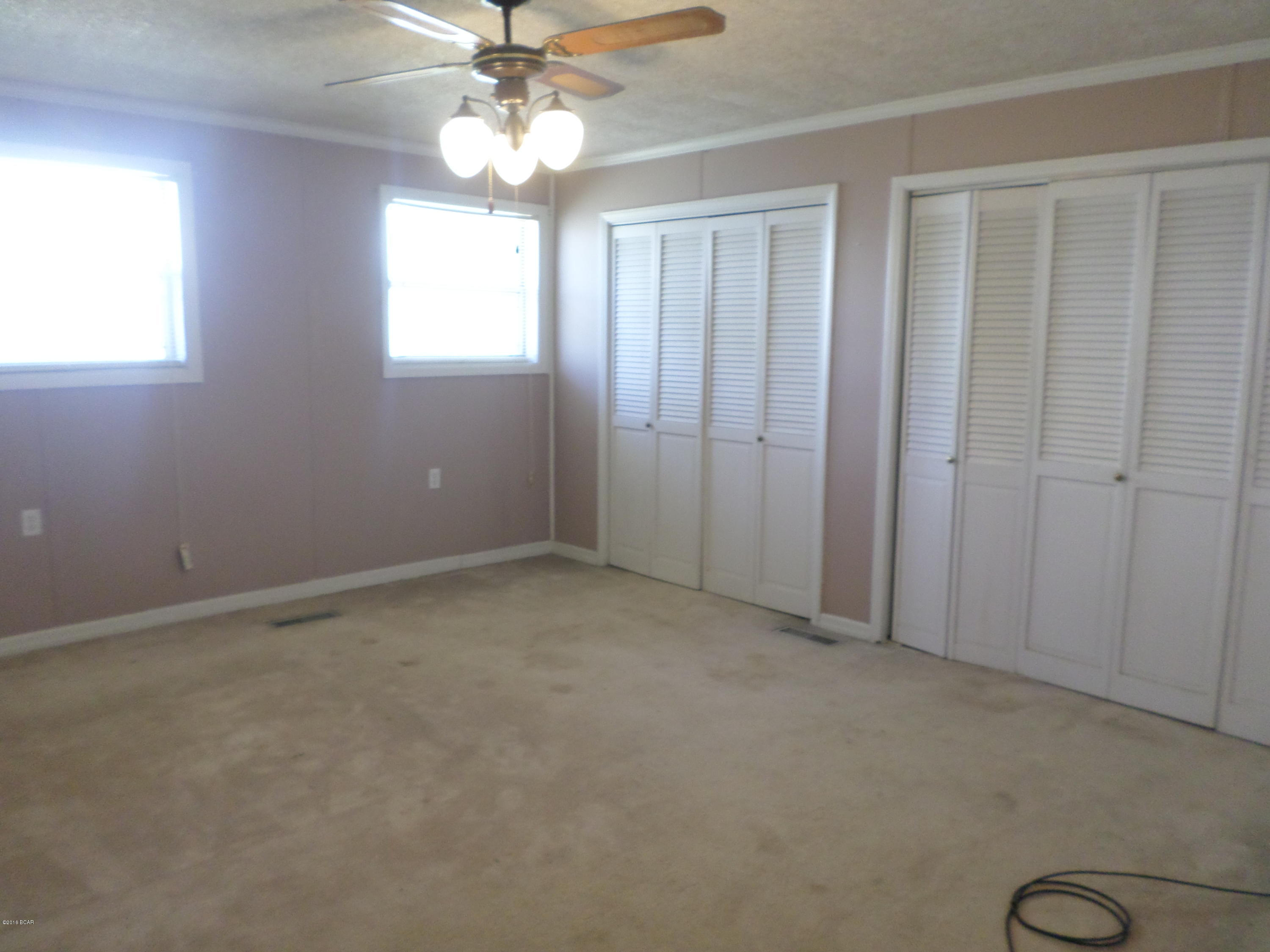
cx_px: 635
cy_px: 476
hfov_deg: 69.4
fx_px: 917
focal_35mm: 25
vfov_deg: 54.9
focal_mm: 4.5
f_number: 2.5
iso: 200
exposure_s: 1/30
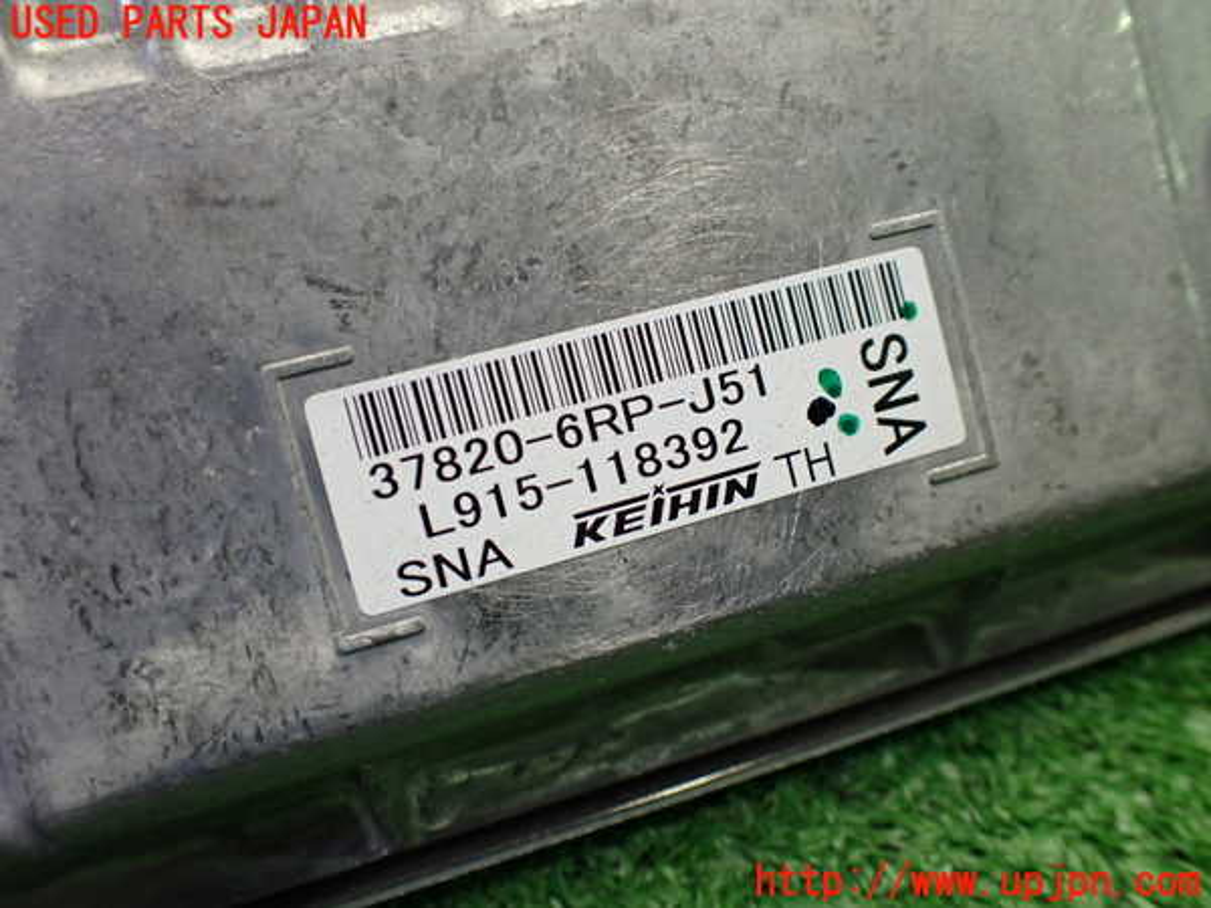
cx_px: 606
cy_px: 454
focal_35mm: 30
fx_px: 1050
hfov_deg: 60.0
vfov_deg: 46.8
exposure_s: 1/125
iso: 400
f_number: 2.3
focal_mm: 5.4
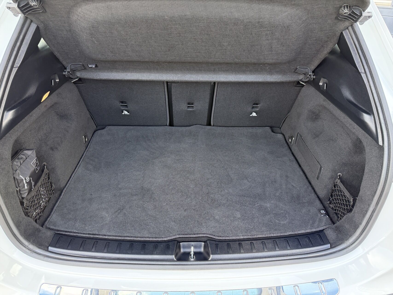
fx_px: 272
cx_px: 196
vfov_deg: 56.8
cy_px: 148
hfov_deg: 71.6
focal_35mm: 24
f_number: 1.78
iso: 200
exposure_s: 1/148
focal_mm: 6.76
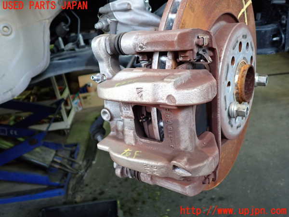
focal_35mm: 30
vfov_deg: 46.8
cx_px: 144
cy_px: 108
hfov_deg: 60.0
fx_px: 250
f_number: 2.3
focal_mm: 5.4
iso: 320
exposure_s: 1/60
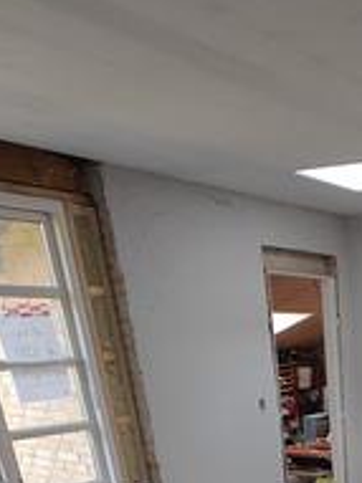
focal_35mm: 44
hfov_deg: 28.4
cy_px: 607
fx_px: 614
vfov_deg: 33.3
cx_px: 440
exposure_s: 1/50
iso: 160
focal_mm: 2.62
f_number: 2.2
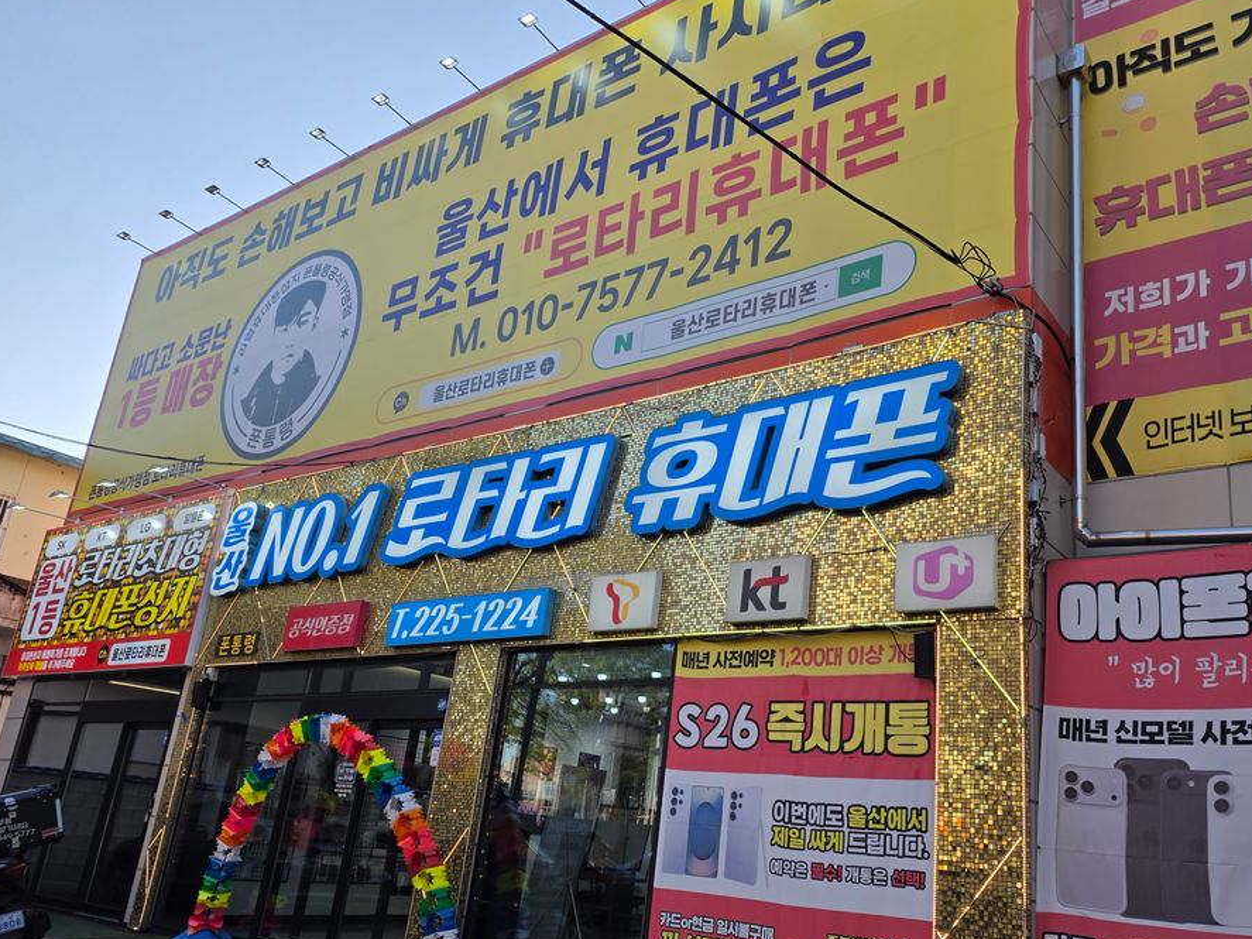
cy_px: 535
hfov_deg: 63.1
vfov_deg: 49.6
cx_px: 726
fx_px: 1013
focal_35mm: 28
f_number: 1.7
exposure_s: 1/1920
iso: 80
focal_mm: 6.25
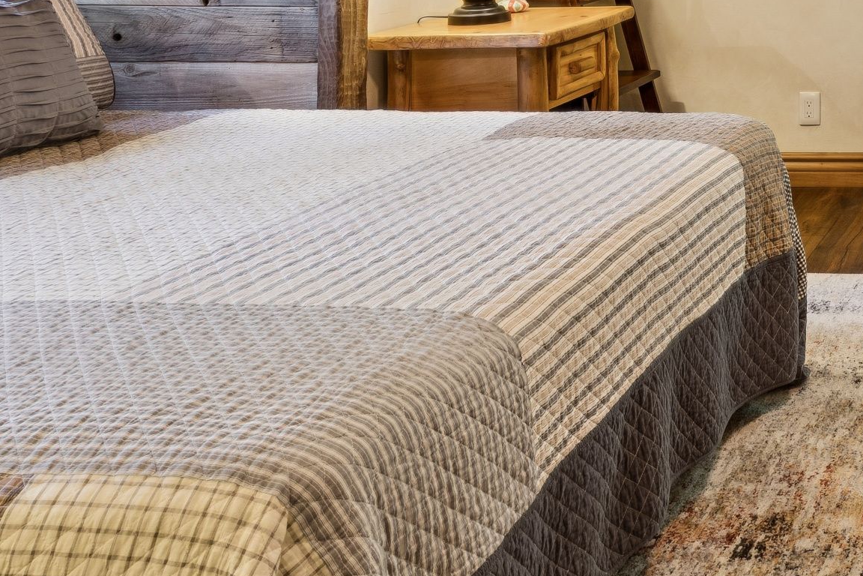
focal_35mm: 51
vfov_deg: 23.8
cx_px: 1107
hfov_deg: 31.0
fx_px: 1213
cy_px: -152
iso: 100
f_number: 13
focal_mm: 16.2
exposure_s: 2.5
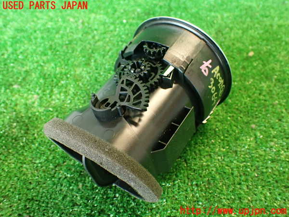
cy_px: 108
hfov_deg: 56.8
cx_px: 144
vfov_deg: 44.2
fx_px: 267
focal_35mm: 32
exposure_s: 1/30
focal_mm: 5.79
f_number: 2.4
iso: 500
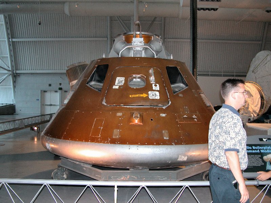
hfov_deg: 52.6
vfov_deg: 40.7
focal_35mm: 35
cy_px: 102
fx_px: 274
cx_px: 136
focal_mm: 9
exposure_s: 1/60
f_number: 2.8
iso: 200
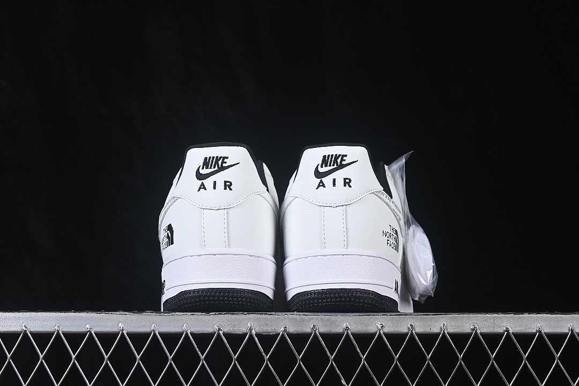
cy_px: 193
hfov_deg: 27.0
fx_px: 1206
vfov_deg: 18.2
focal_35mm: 75
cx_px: 290
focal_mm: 50
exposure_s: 1/80
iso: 160
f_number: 8
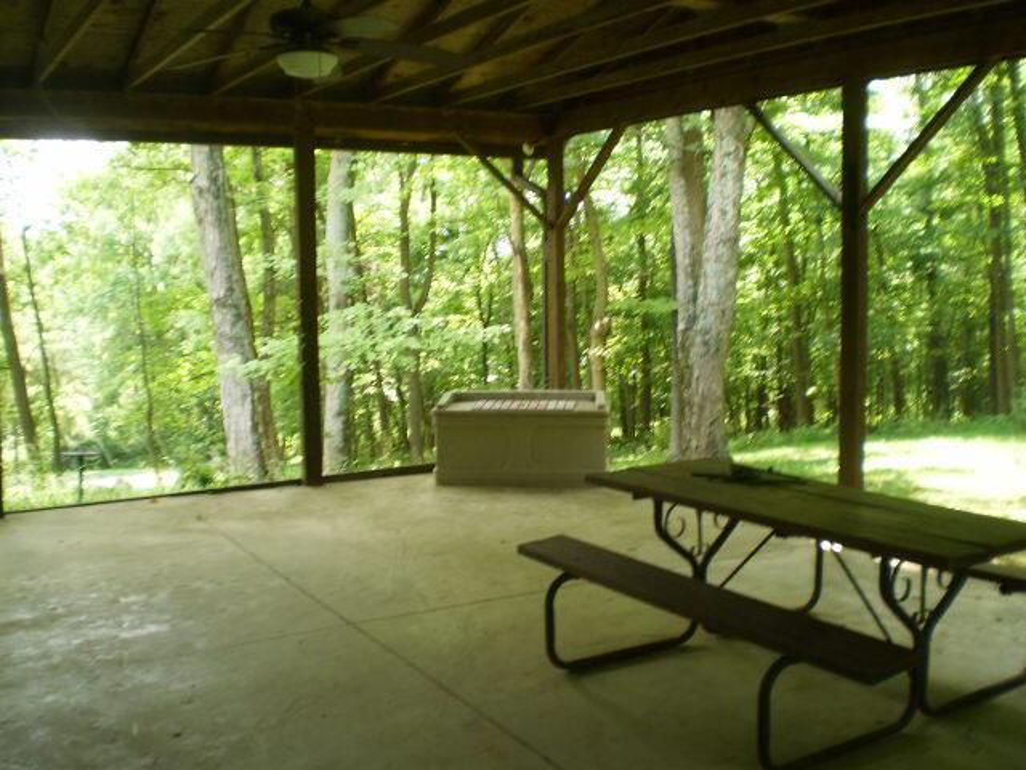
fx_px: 1067
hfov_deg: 51.4
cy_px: 385
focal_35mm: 36
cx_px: 513
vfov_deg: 39.7
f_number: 3.1
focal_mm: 6.3
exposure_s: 1/30
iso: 64
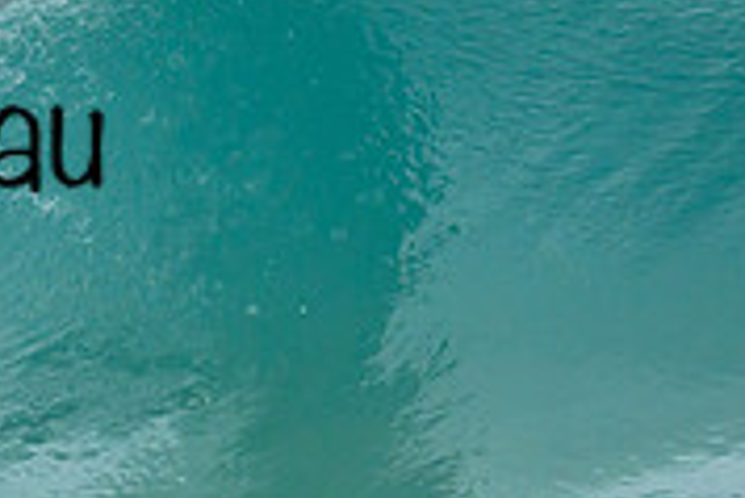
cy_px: 114
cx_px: 88
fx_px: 74227
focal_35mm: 3584
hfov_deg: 0.6
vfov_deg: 0.4
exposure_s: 1/2000
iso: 560
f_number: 6.3
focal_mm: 800
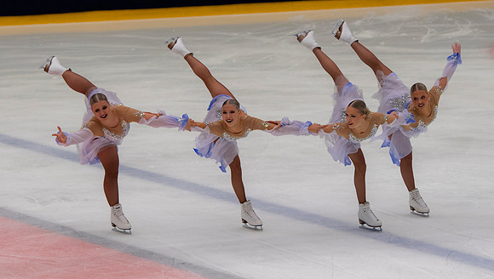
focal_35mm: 258
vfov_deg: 4.7
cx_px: 283
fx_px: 3377
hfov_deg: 8.4
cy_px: 134
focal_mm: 122
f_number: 3.5
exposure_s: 1/400
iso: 500
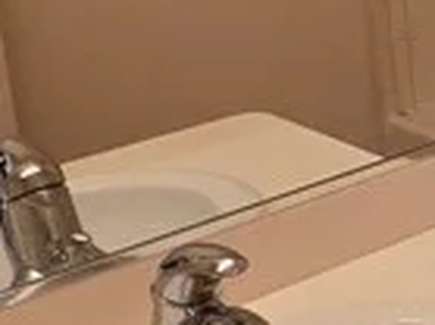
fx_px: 1205
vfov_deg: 14.8
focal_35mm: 96
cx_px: 923
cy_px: -78
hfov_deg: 15.4
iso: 160
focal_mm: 2.2
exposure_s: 1/60
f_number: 2.2
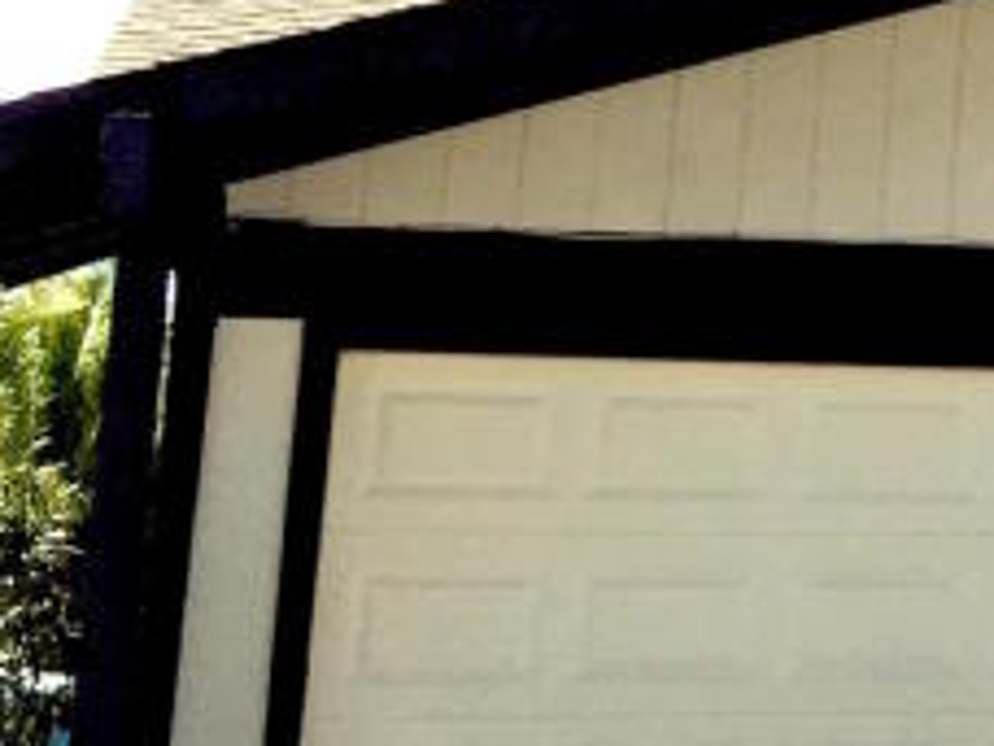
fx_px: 3733
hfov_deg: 12.8
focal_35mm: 130
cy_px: -92
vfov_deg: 11.2
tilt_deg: +10.4
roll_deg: -1.3
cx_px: 2128
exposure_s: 1/2198
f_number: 2.2
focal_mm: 4.15
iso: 32
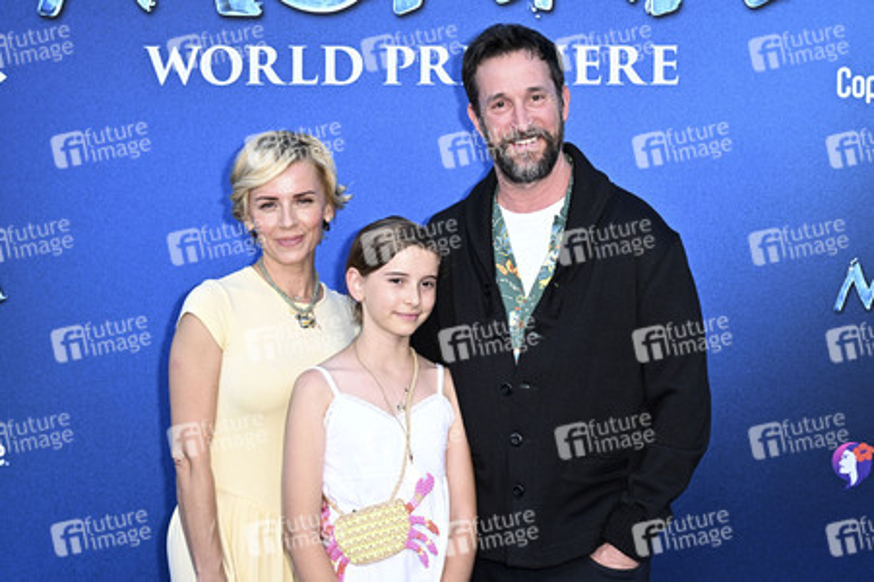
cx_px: 437
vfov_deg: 24.2
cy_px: 291
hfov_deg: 35.7
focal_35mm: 56
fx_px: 1359
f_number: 6.3
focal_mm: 56
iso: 1000
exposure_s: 1/250
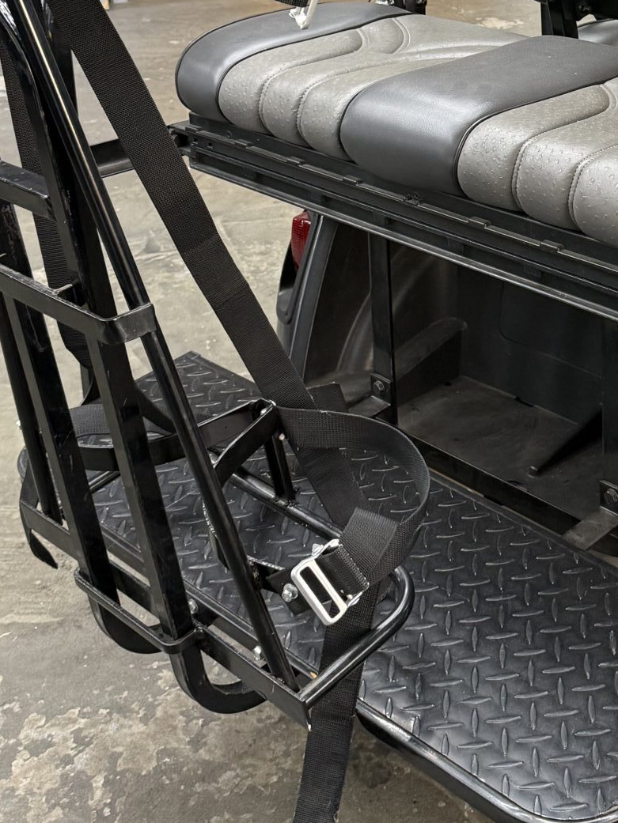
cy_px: 73
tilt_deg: -14.7
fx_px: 1404
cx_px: 539
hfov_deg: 24.2
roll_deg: +0.4
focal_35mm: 59
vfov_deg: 31.1
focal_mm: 6.76
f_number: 1.78
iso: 200
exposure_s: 1/64
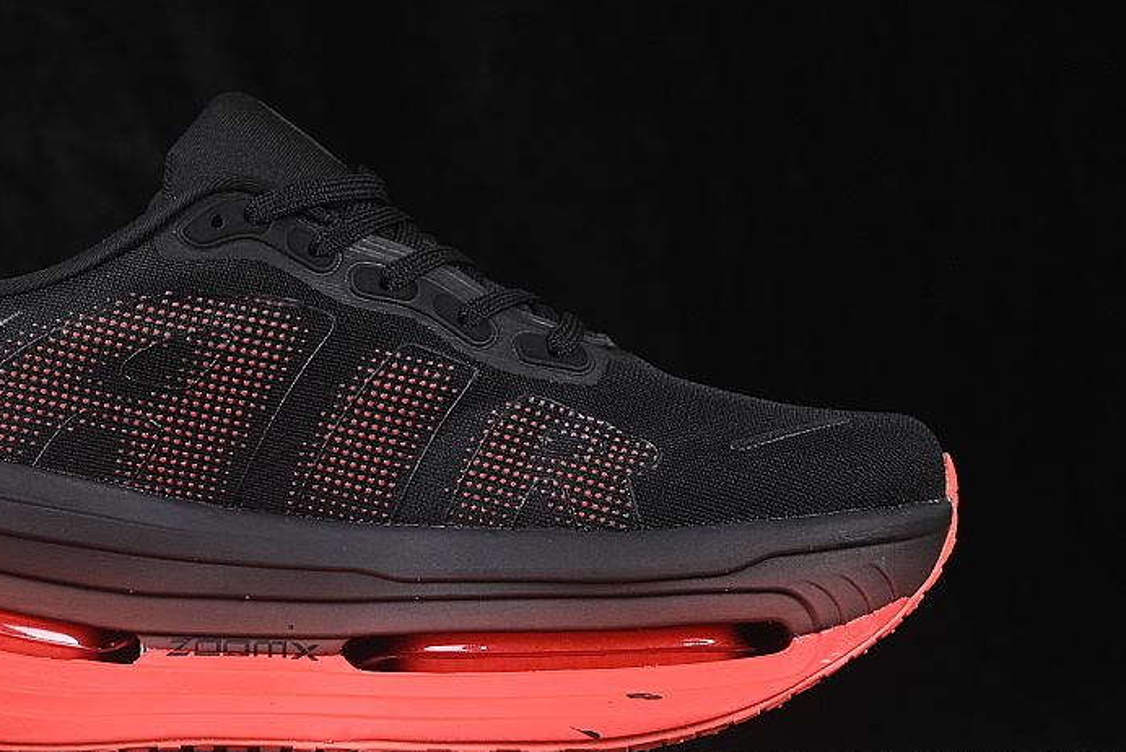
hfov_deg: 17.4
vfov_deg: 11.7
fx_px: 3661
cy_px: 399
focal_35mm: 117
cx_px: 316
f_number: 6.3
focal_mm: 50
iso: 160
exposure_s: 1/60
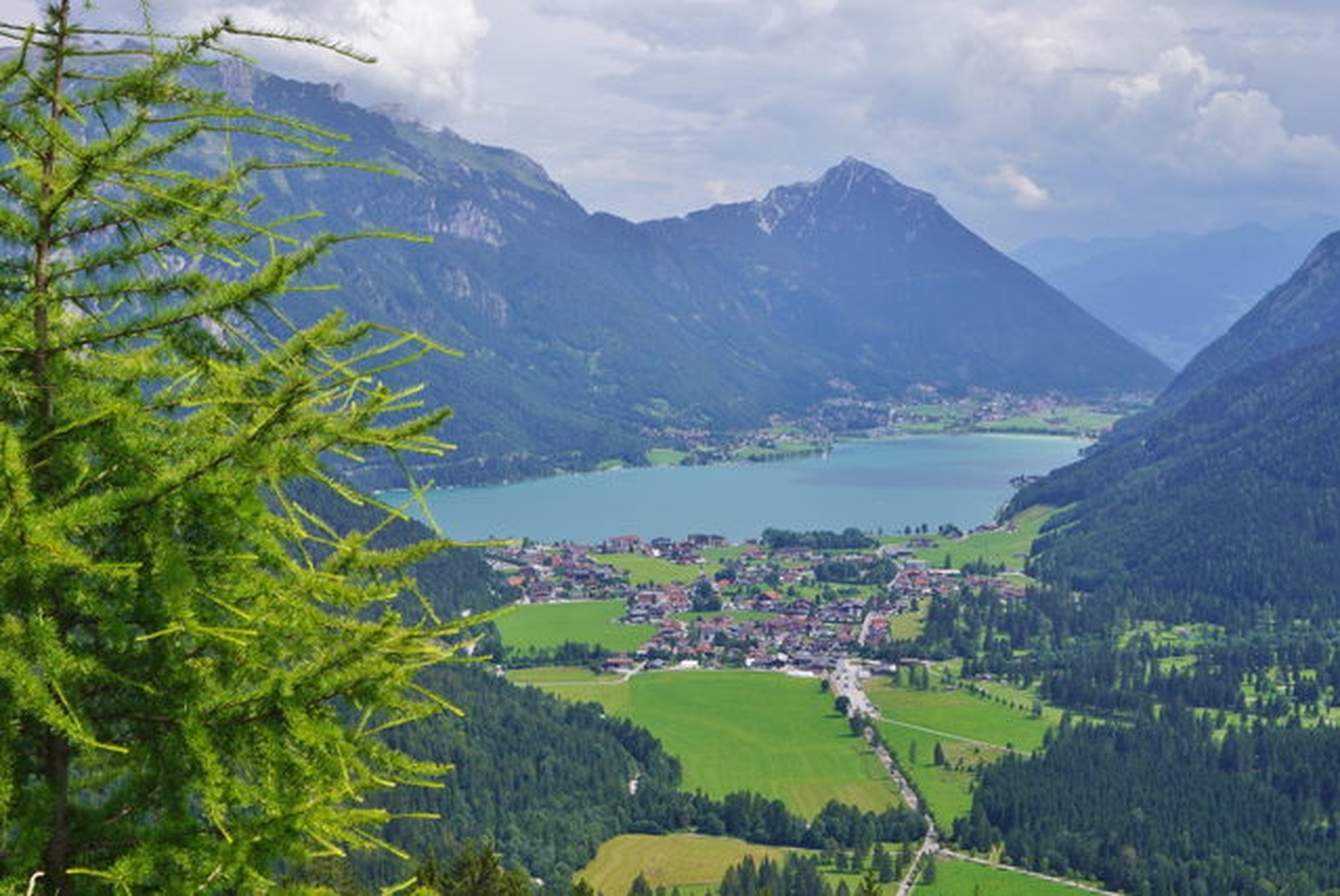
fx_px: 1955
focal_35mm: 52
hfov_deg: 37.8
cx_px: 670
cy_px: 448
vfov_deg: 25.8
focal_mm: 35
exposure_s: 1/160
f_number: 13
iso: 100
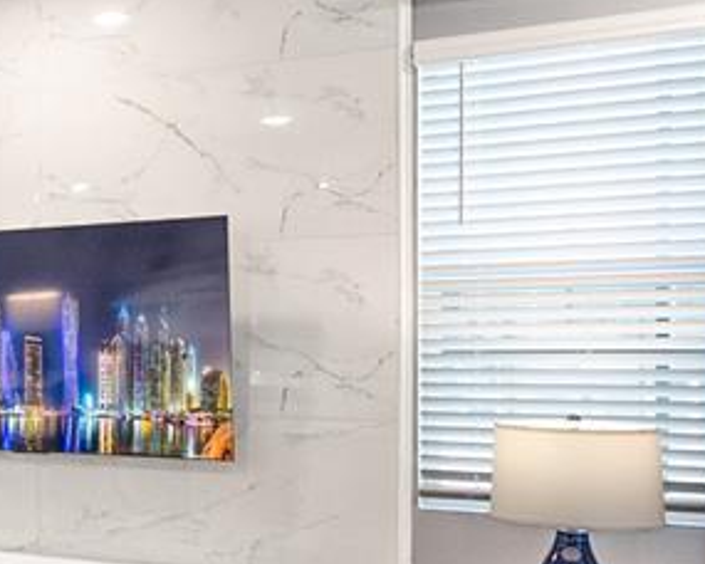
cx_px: -255
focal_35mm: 54
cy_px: 583
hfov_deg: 27.7
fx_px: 1127
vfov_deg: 26.4
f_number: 4
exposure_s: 1/160
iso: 1600
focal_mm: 16
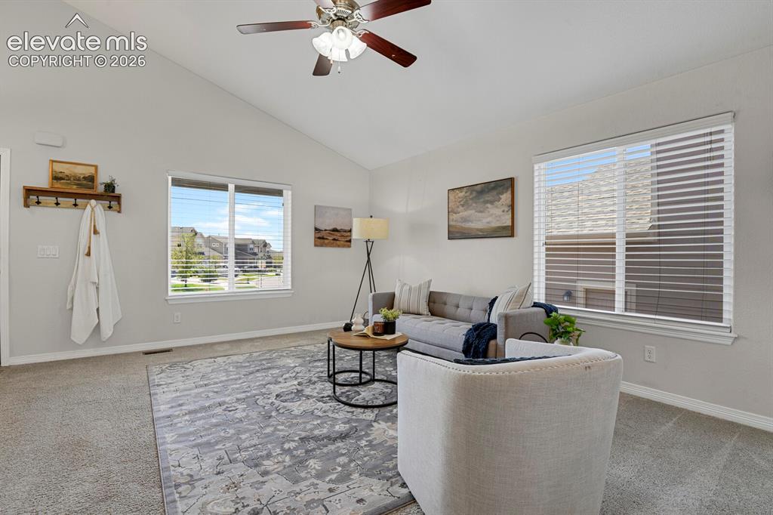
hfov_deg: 93.3
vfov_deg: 70.4
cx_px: 386
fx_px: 365
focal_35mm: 17
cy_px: 258
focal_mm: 17
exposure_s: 1/2
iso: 250
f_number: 8
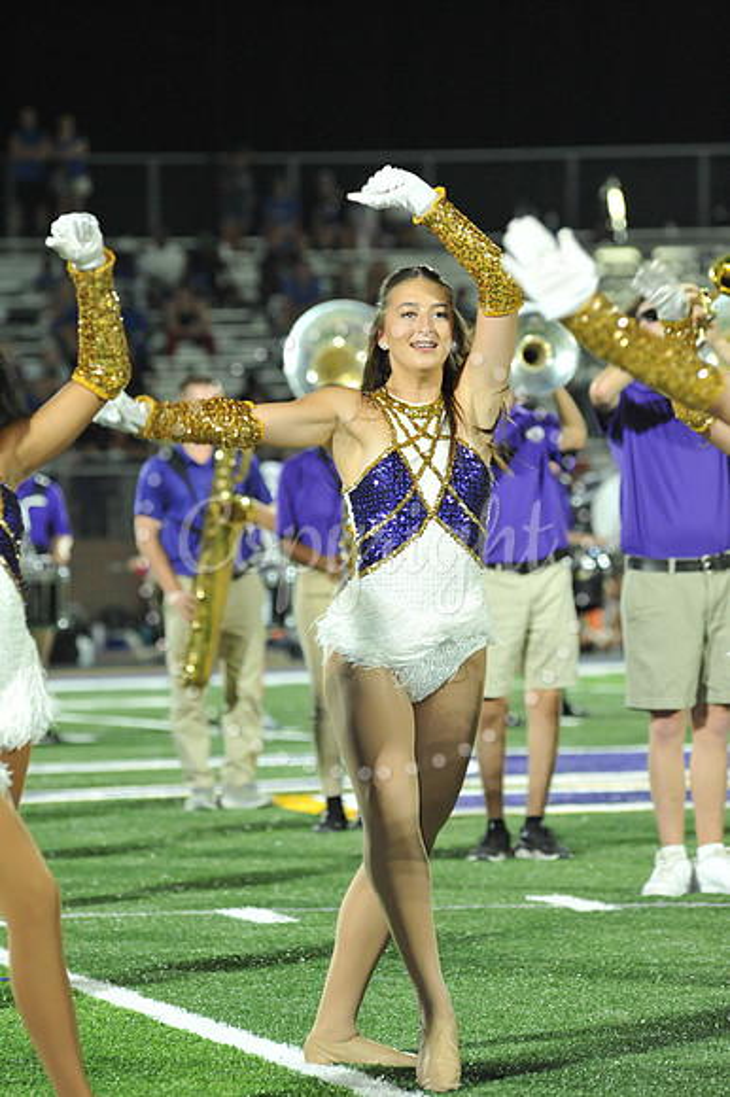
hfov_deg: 6.9
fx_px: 6090
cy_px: 548
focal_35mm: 200
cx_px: 365
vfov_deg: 10.3
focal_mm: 200
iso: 4000
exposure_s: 1/250
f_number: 5.6
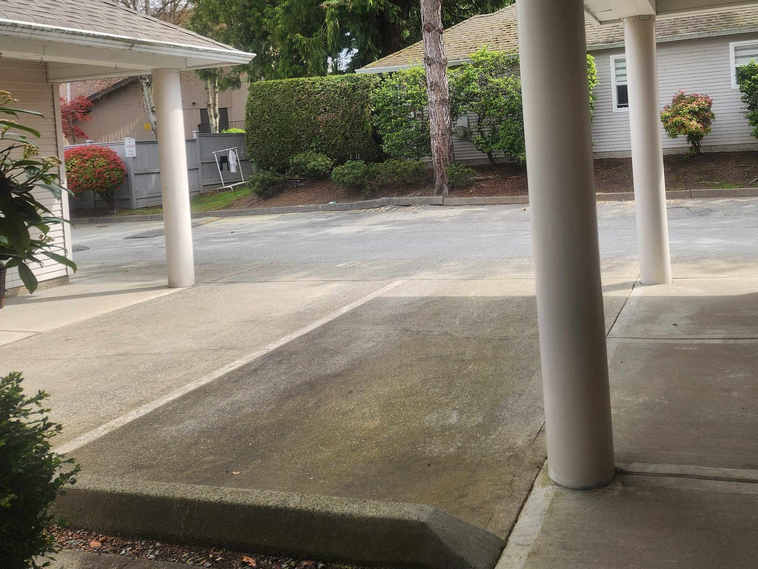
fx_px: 723
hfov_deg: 54.5
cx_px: 490
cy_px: 168
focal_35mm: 33
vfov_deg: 42.1
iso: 12
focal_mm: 6.4
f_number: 1.8
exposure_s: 1/292
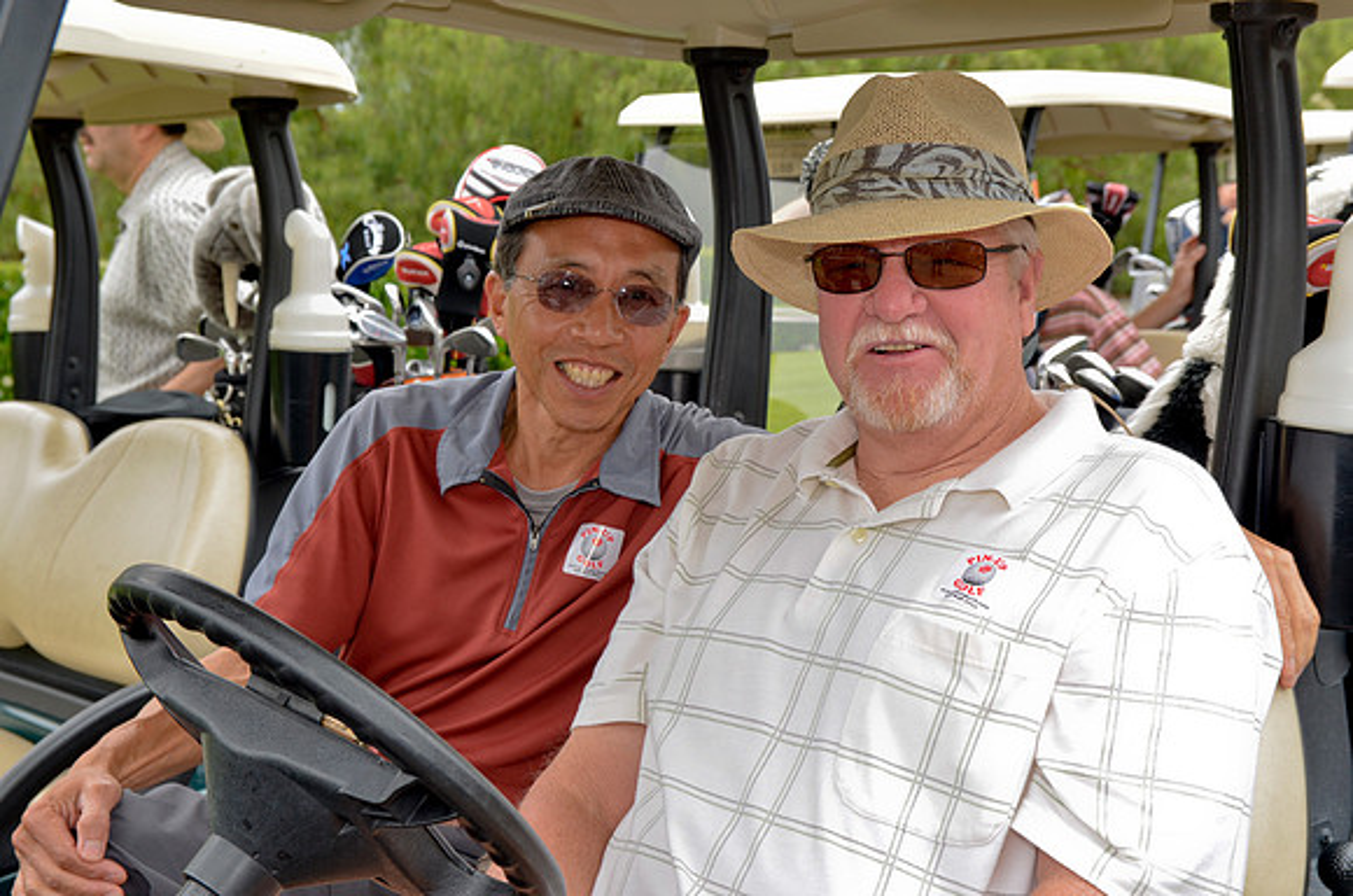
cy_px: 448
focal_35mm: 57
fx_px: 2138
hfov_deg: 35.1
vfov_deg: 23.7
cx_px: 676
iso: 200
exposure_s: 1/200
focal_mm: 38
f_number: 7.1
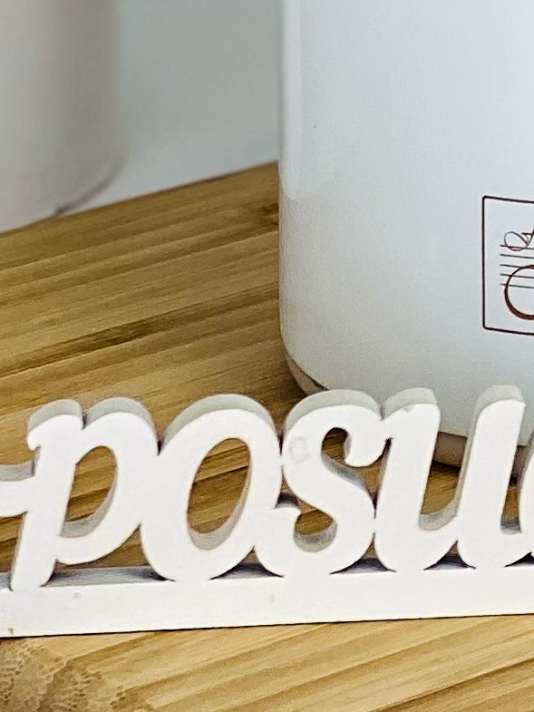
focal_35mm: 267
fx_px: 5490
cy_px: -771
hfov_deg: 5.5
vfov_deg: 7.1
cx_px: 745
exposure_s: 1/279
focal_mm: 6
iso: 20
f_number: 2
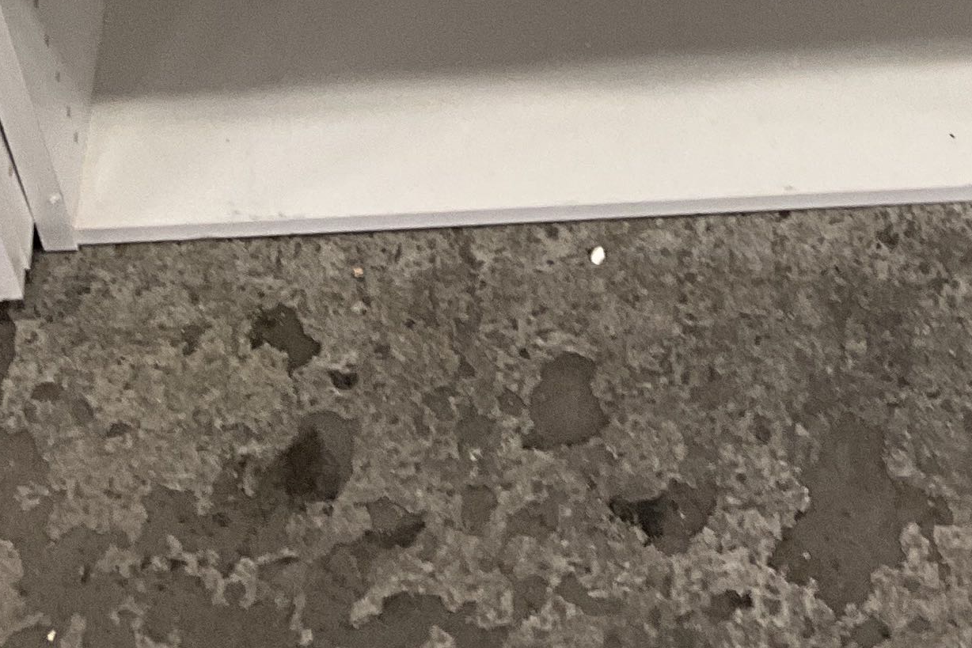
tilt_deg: -43.3
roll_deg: -3.3
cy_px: -745
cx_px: 800
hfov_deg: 20.3
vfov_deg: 12.0
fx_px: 2673
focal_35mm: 99
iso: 64
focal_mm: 3
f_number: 1.8
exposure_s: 1/61
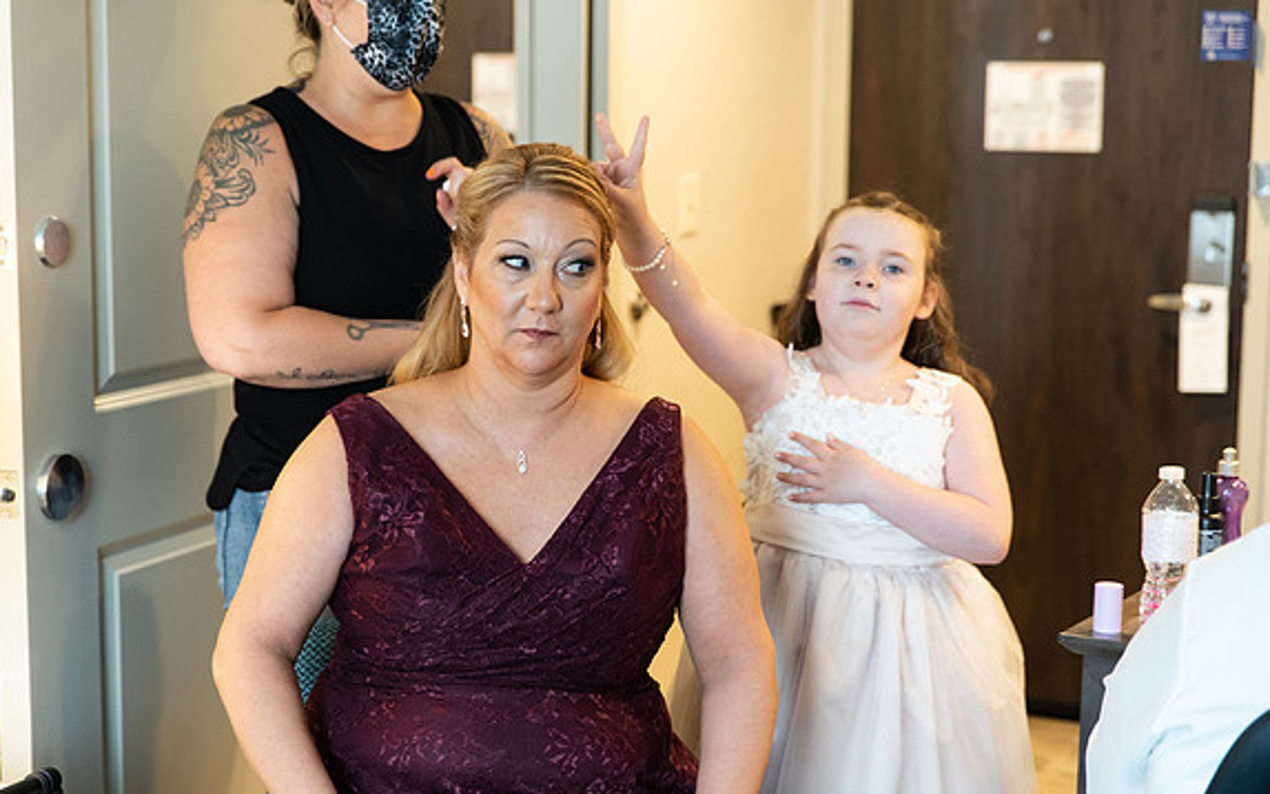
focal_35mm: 66
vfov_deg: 19.7
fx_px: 2284
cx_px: 641
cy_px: 394
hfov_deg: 31.1
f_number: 2.8
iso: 2000
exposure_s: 1/200
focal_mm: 64
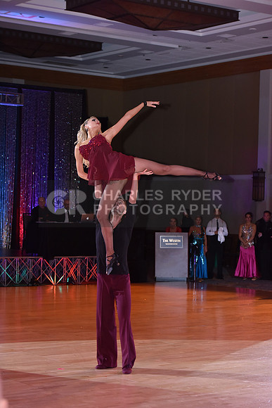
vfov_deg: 22.6
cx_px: 136
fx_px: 1019
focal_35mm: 90
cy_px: 204
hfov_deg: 15.2
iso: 1600
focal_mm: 90
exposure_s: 1/250
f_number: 4.5
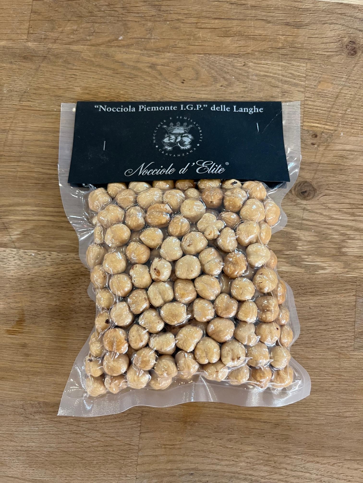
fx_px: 364
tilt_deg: -85.6
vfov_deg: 67.3
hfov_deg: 53.1
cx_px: 182
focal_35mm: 26
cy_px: 242
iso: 200
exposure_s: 1/50
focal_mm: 5.1
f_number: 1.6
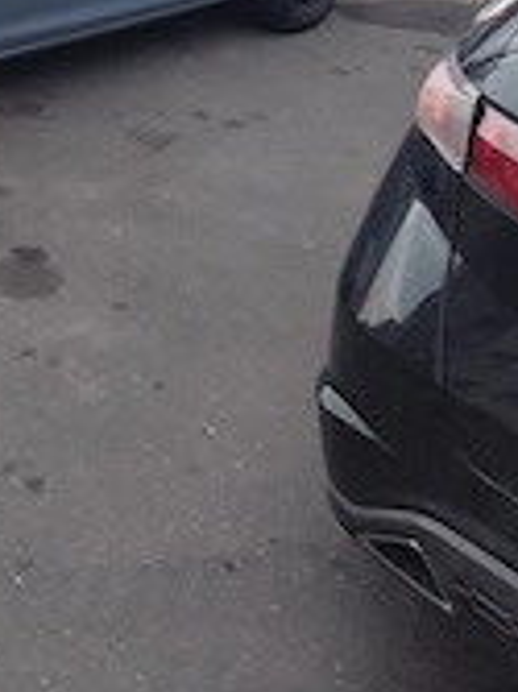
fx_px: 1199
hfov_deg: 23.1
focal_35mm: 60
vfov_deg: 28.8
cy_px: -91
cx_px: -37
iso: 149
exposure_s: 1/33
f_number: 1.9
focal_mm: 6.04
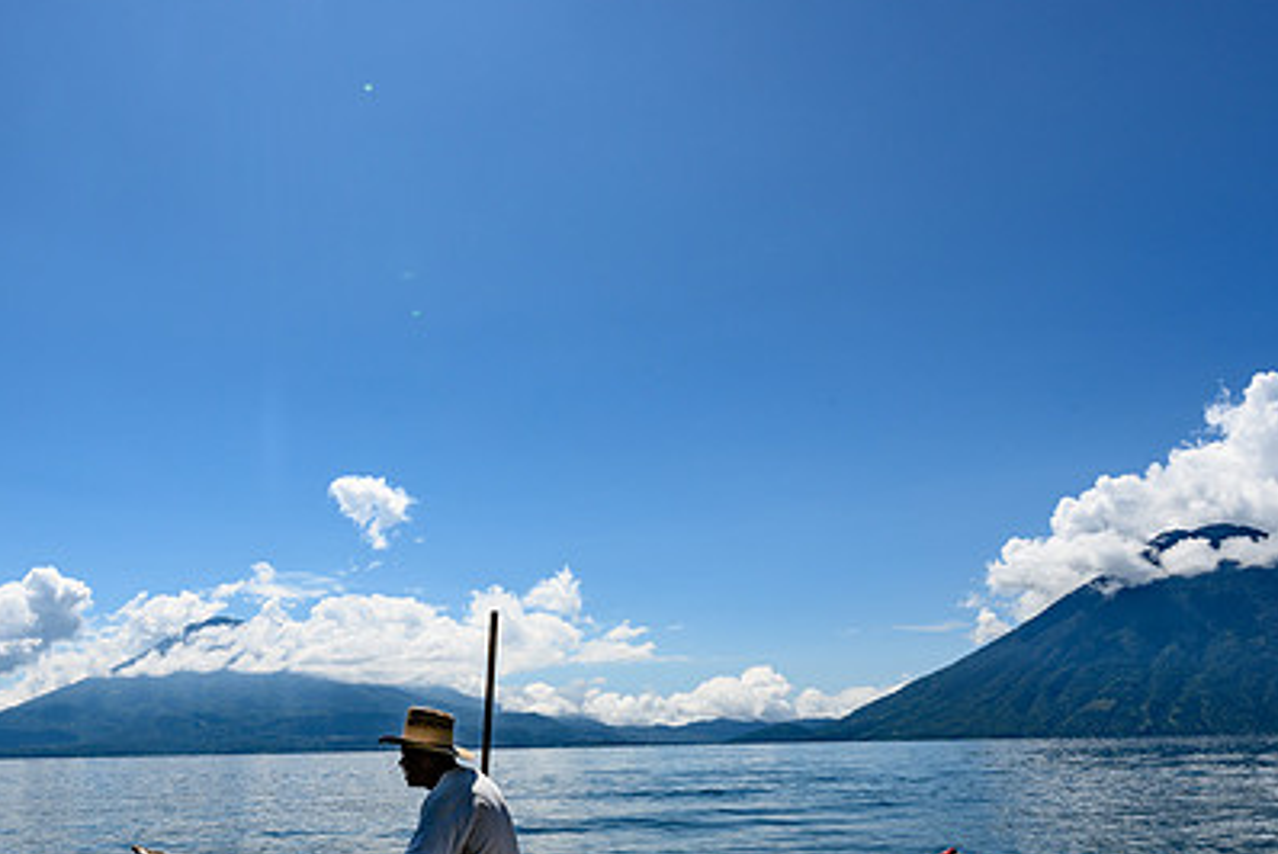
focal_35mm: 30
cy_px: 573
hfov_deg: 60.9
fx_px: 1066
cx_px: 462
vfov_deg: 43.0
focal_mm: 18.5
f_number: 14
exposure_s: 1/320
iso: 64
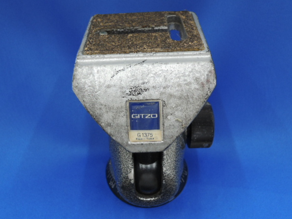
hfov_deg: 50.1
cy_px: 104
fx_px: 312
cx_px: 147
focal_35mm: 37
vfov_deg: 38.6
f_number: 3.2
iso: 200
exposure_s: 1/50
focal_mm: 6.3
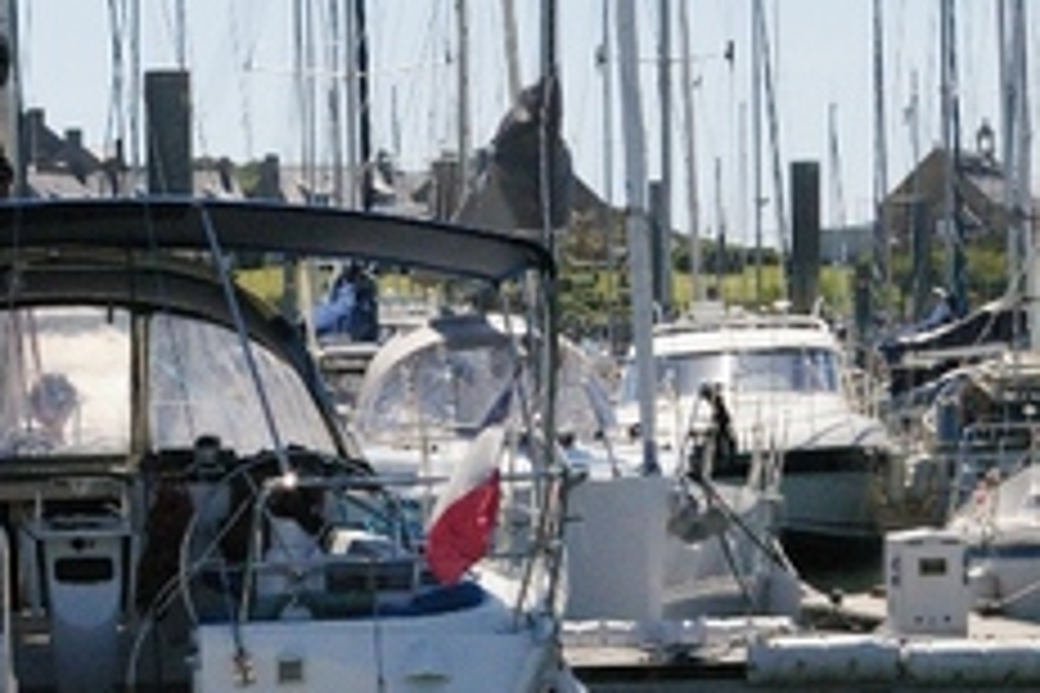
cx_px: 115
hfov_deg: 9.6
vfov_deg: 6.4
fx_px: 6190
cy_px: 648
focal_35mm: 214
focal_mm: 55
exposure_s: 1/3000
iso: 1600
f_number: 11
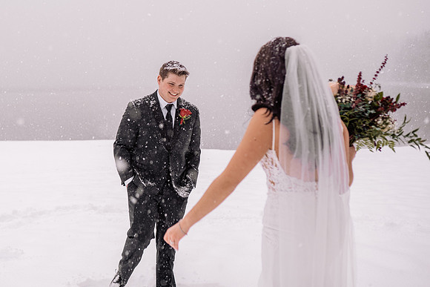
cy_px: 98
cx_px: 147
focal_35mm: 47
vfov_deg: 28.7
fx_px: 558
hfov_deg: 41.7
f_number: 2.5
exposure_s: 1/200
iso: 100
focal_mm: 35
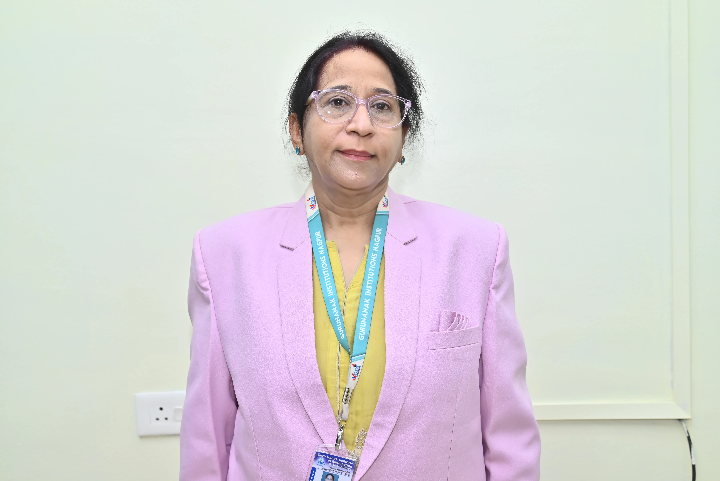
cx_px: 360
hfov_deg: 46.4
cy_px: 240
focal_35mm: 42
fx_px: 840
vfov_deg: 31.9
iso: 320
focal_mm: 42
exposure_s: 1/100
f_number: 4.5
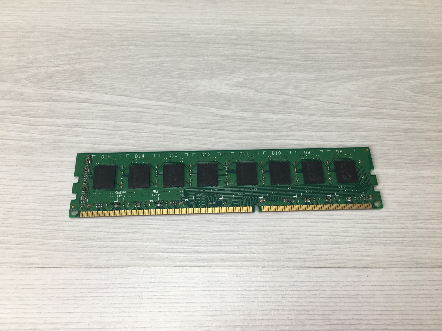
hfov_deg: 61.7
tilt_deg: -64.8
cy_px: 166
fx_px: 370
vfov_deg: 48.2
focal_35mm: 29
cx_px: 221
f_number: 2.2
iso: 40
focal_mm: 4.15
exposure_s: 1/100
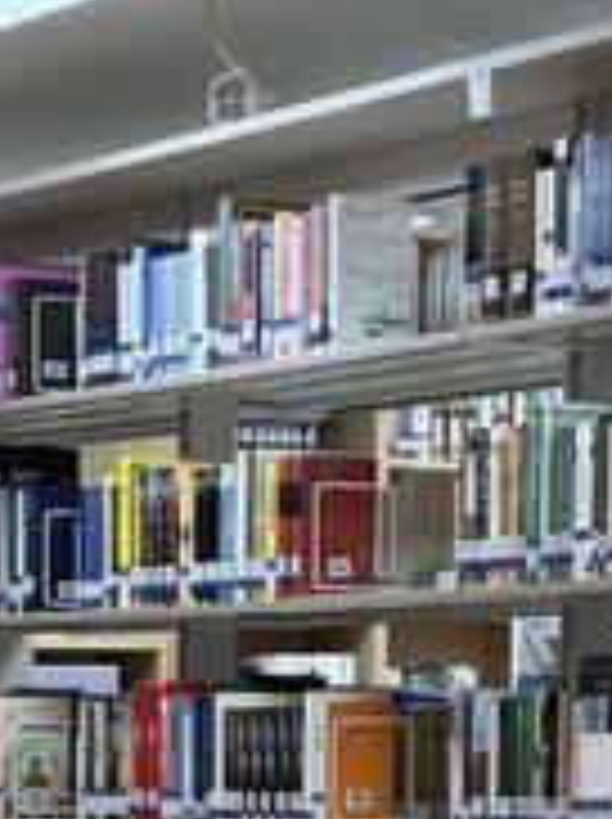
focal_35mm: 136
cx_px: 108
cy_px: 988
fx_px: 3213
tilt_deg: -4.6
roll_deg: +0.0
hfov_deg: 10.8
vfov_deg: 14.1
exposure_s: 1/162
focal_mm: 5.96
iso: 64
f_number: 1.6
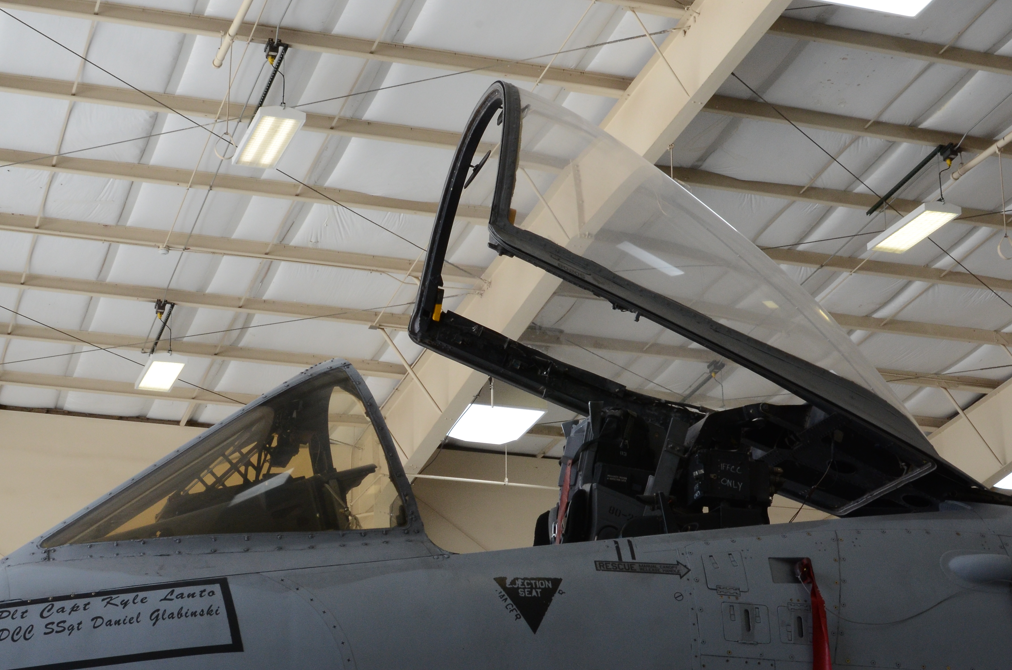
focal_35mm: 73
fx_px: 2039
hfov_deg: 27.9
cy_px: 433
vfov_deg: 18.6
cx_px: 513
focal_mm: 35
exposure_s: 1/100
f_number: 16
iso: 800
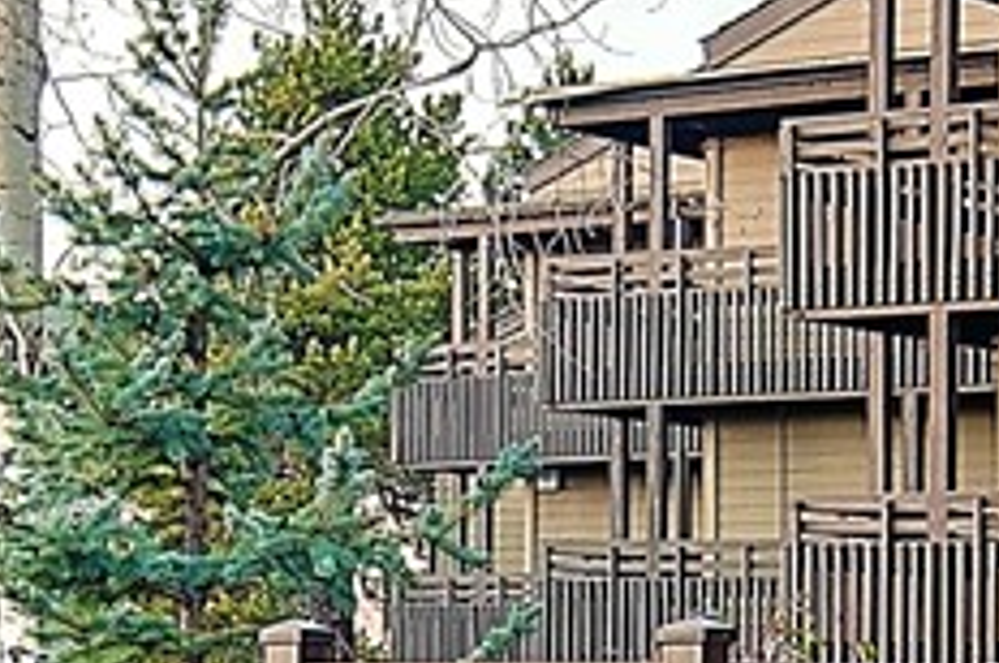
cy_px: 652
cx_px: 452
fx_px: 3658
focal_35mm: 132
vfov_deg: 10.3
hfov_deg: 15.5
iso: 100
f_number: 4
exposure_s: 1/20
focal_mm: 12
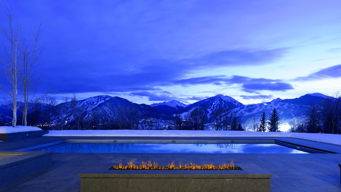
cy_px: 107
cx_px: 173
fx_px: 217
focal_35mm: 24
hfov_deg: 76.3
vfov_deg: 47.6
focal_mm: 22
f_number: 8
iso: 800
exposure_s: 15
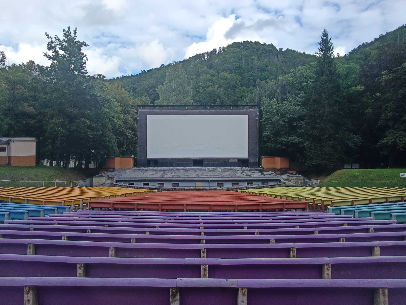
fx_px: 258
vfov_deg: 61.0
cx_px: 195
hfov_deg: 76.4
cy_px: 139
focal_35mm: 22
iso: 53
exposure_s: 1/616
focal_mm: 1.65
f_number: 2.2
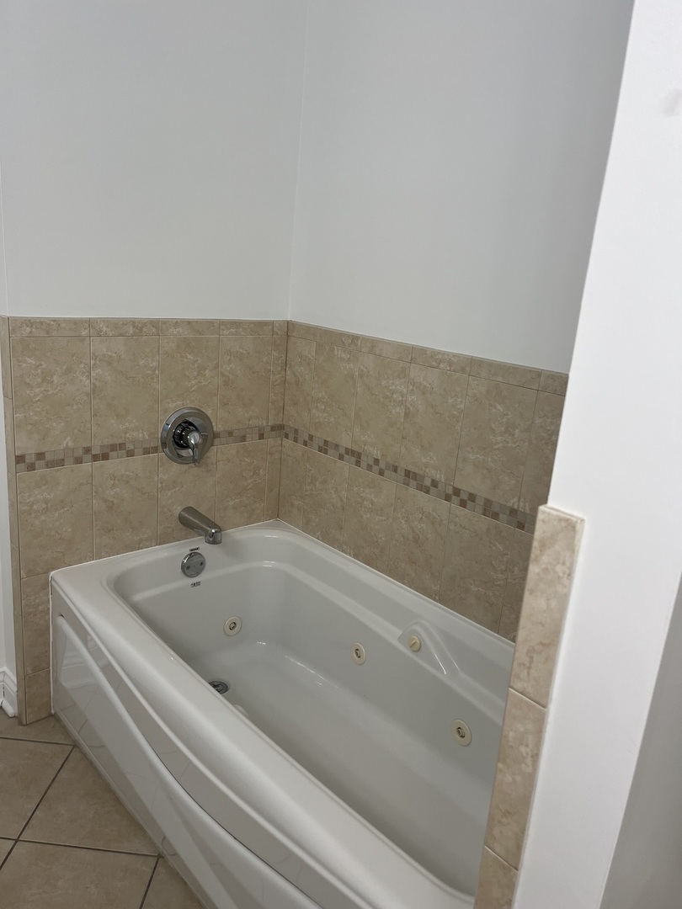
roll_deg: -4.0
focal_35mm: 26
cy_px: 454
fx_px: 683
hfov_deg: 53.1
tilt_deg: -14.8
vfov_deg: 67.3
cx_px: 341
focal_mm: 5.1
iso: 64
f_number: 1.6
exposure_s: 1/120
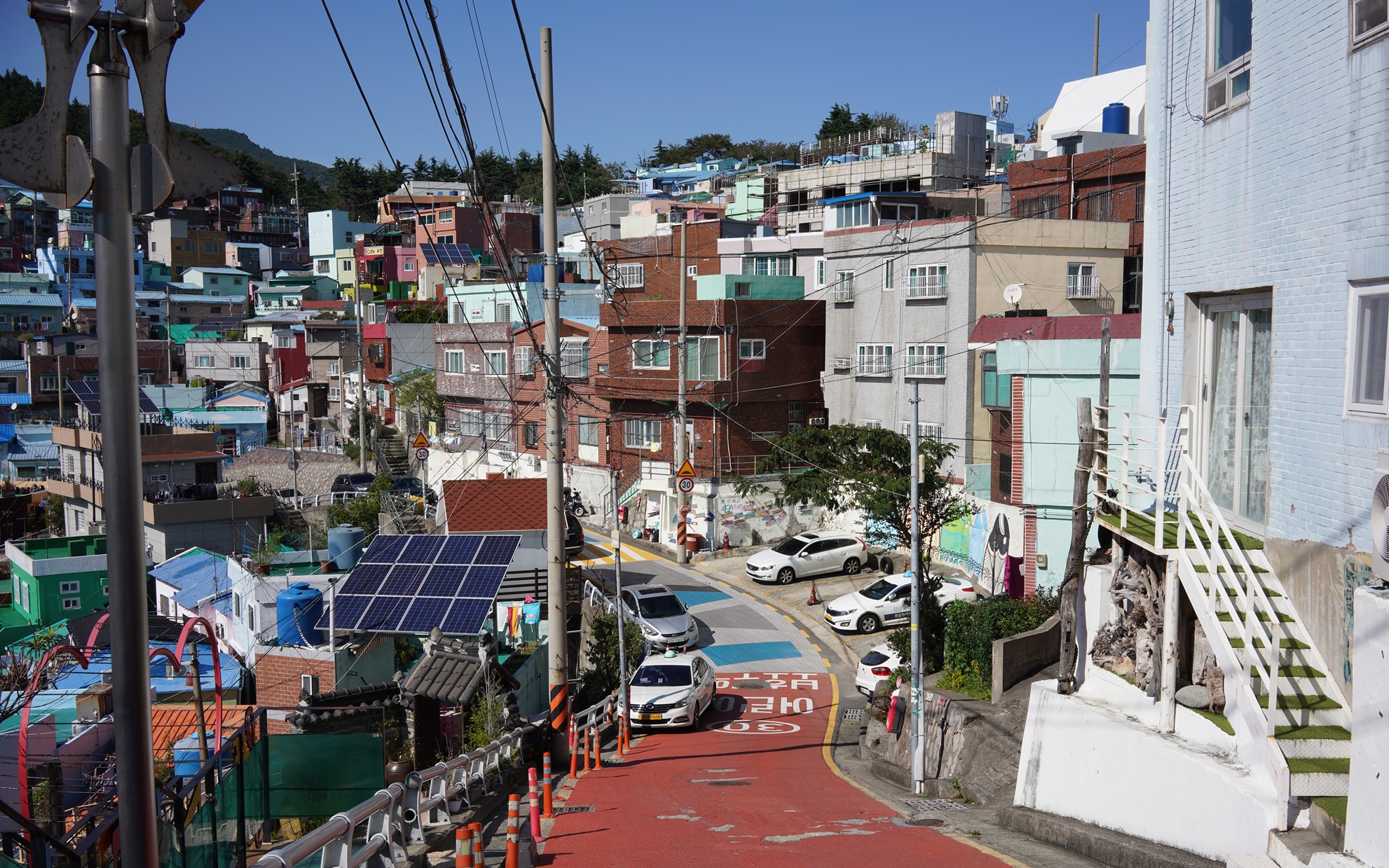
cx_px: 699
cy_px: 457
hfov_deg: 54.0
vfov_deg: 35.3
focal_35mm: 36
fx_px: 1363
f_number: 14
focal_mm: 35
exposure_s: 1/125
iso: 100
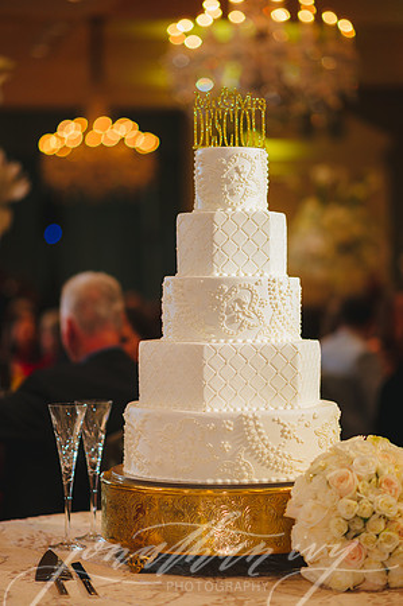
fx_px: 1430
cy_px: 303
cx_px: 202
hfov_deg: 16.0
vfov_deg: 23.9
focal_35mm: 85
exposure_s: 1/320
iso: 1250
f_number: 1.8
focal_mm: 85
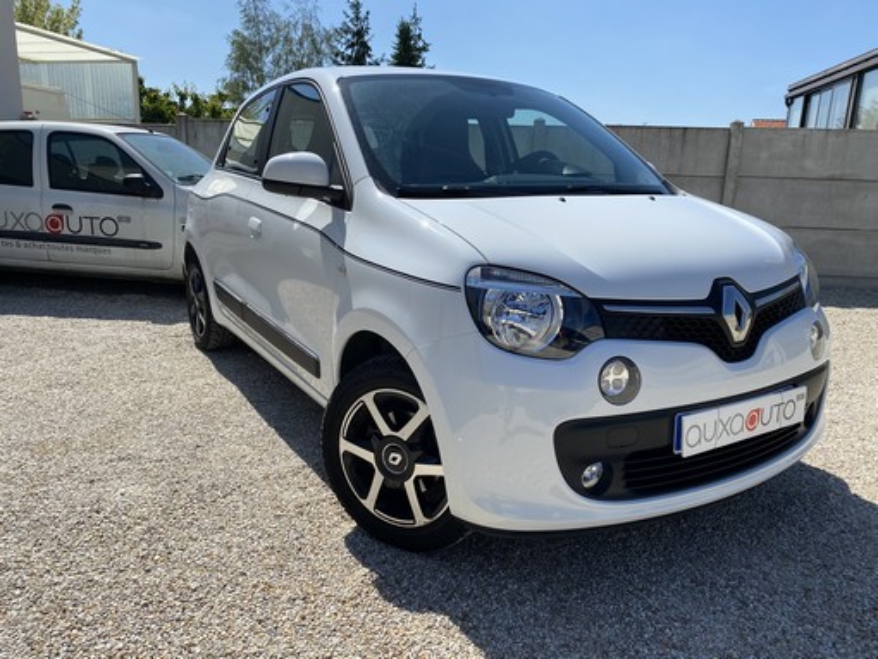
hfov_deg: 67.3
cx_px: 439
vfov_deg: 53.1
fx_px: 660
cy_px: 330
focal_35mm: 26
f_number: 1.8
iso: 32
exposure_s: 1/3610
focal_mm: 4.25
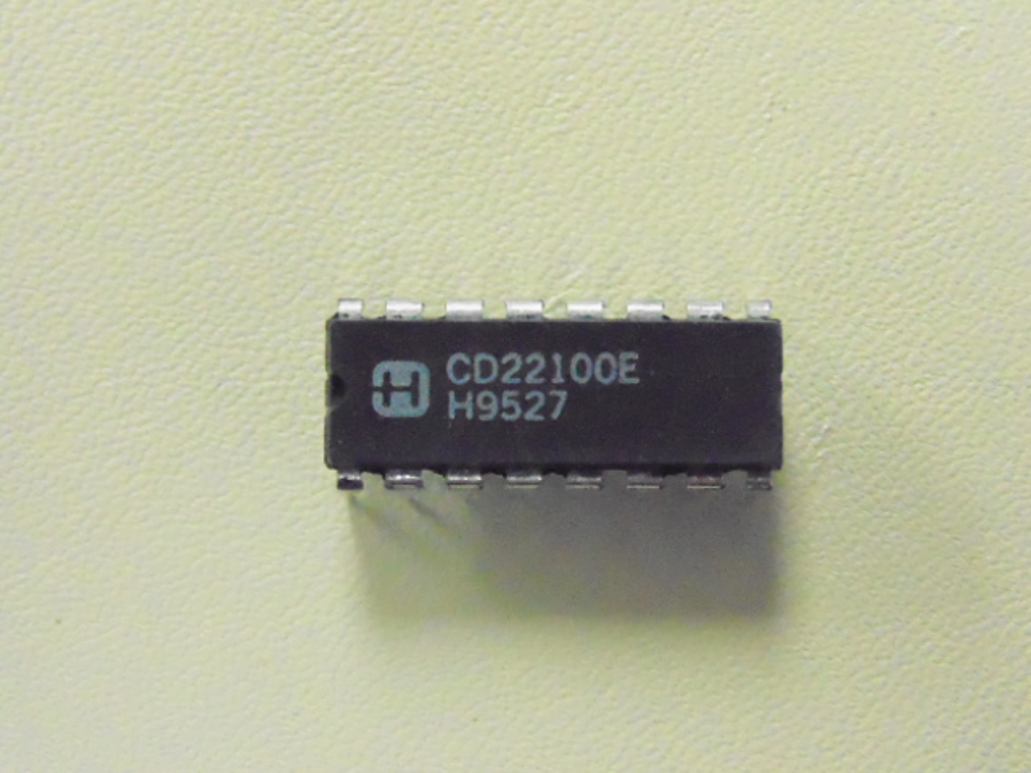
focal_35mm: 79
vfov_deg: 18.7
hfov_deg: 24.7
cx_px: 516
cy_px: 386
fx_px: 2353
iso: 3200
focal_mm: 14.1
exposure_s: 1/125
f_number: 4.3
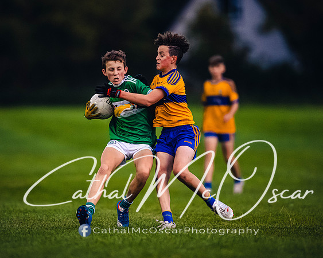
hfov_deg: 3.3
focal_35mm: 595
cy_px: 122
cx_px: 128
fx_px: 5683
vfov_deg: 2.6
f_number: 2.8
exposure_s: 1/500
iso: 3200
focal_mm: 400
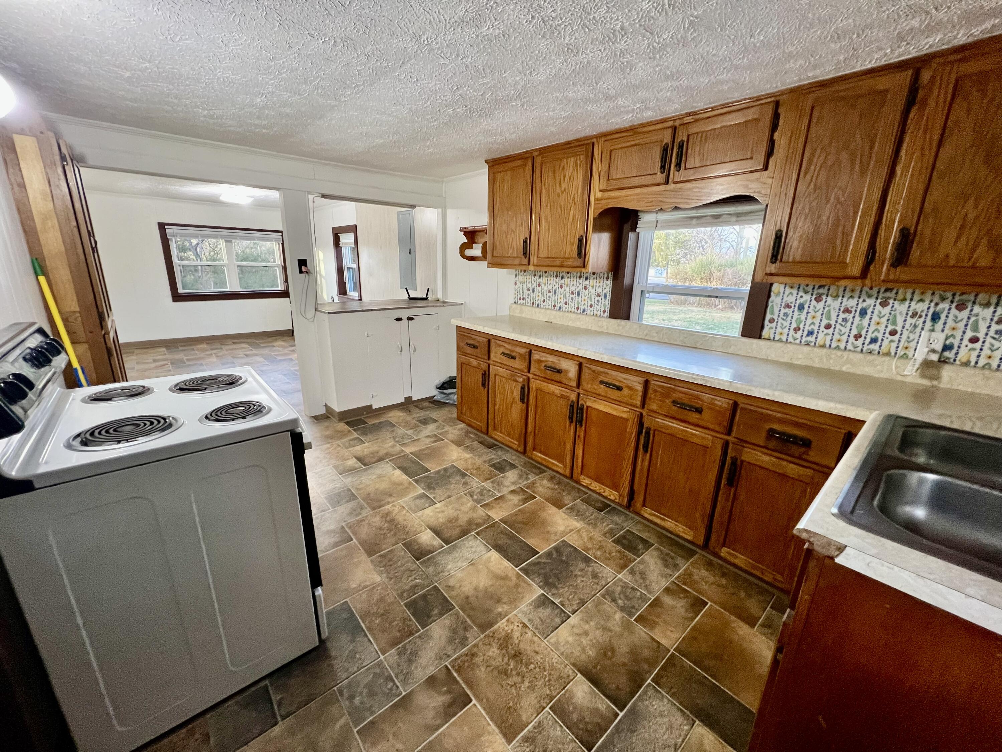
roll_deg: -0.3
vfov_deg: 89.9
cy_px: 376
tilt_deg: -17.9
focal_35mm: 13
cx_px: 501
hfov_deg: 106.2
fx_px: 376
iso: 320
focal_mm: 1.57
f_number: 1.8
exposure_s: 1/60
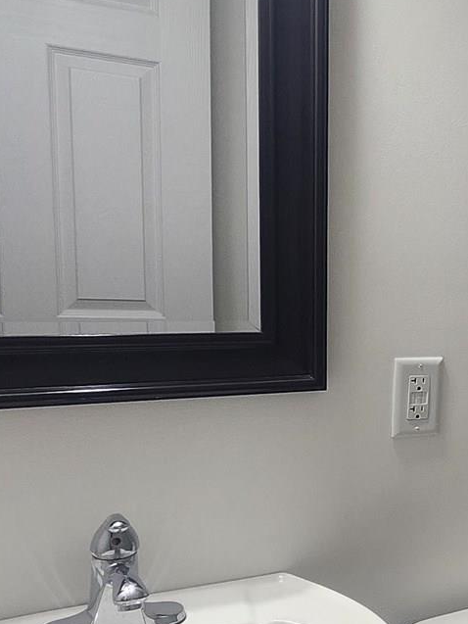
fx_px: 847
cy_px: 362
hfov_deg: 25.1
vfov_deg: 40.3
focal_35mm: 47
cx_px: 663
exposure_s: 1/60
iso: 100
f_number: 2.2
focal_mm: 1.74
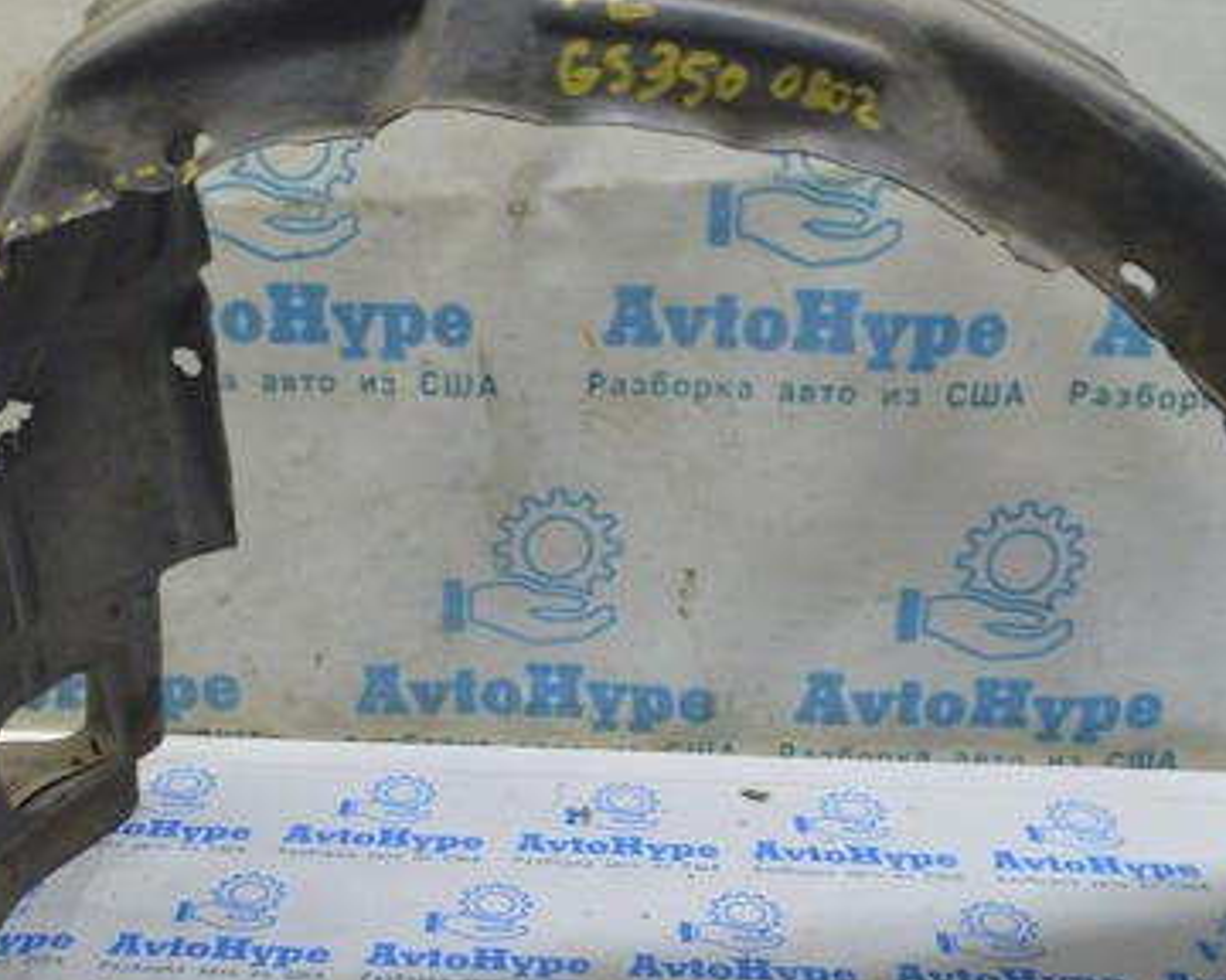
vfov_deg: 33.4
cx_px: 443
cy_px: 499
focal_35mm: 45
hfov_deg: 40.8
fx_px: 1633
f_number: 5.6
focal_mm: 18
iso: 400
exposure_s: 1/20
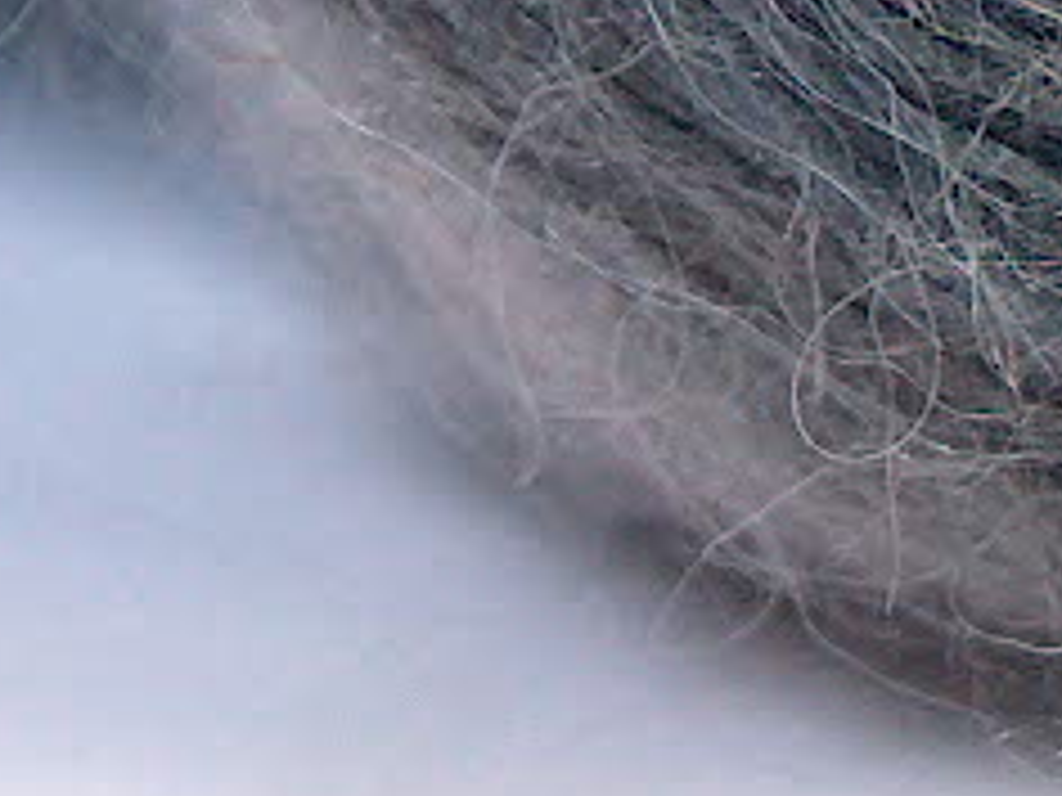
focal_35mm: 396
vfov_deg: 3.7
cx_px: 612
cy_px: -1160
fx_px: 12149
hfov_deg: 5.0
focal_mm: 14.73
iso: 200
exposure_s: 1/22.6
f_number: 2.9
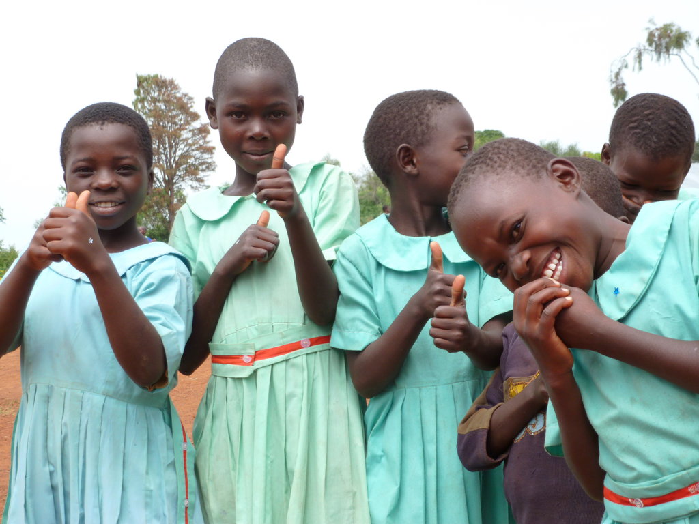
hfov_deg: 25.7
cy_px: 262
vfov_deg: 19.4
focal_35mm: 76
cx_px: 350
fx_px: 1535
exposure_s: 1/200
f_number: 4.7
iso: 100
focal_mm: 13.6
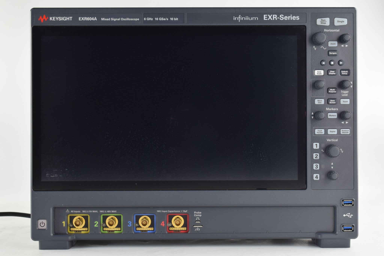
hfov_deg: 33.4
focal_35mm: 60
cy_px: 128
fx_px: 640
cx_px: 192
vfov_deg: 22.6
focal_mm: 40
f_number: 10
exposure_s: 1/30
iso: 400
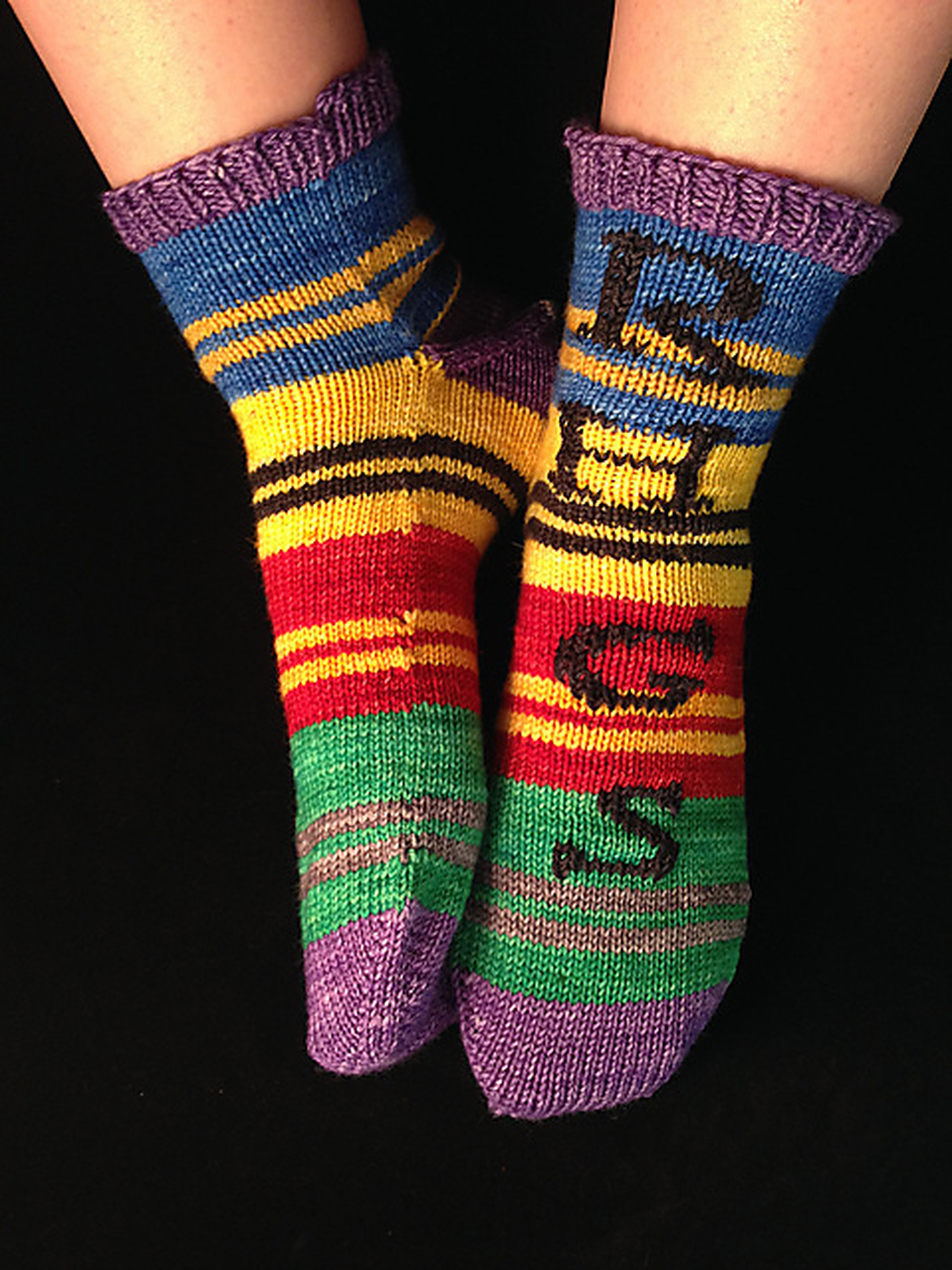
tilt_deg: -67.9
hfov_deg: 42.9
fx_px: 1210
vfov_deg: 55.4
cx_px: 476
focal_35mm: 33
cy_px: 635
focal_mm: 4.12
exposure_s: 1/20
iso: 125
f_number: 2.4
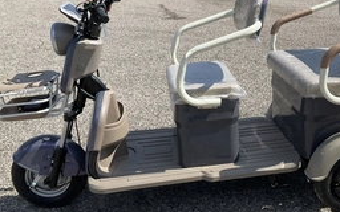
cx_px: 219
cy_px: 86
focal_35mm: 48
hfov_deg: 41.4
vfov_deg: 26.8
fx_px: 445
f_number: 1.8
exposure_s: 1/1984
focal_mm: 3
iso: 25
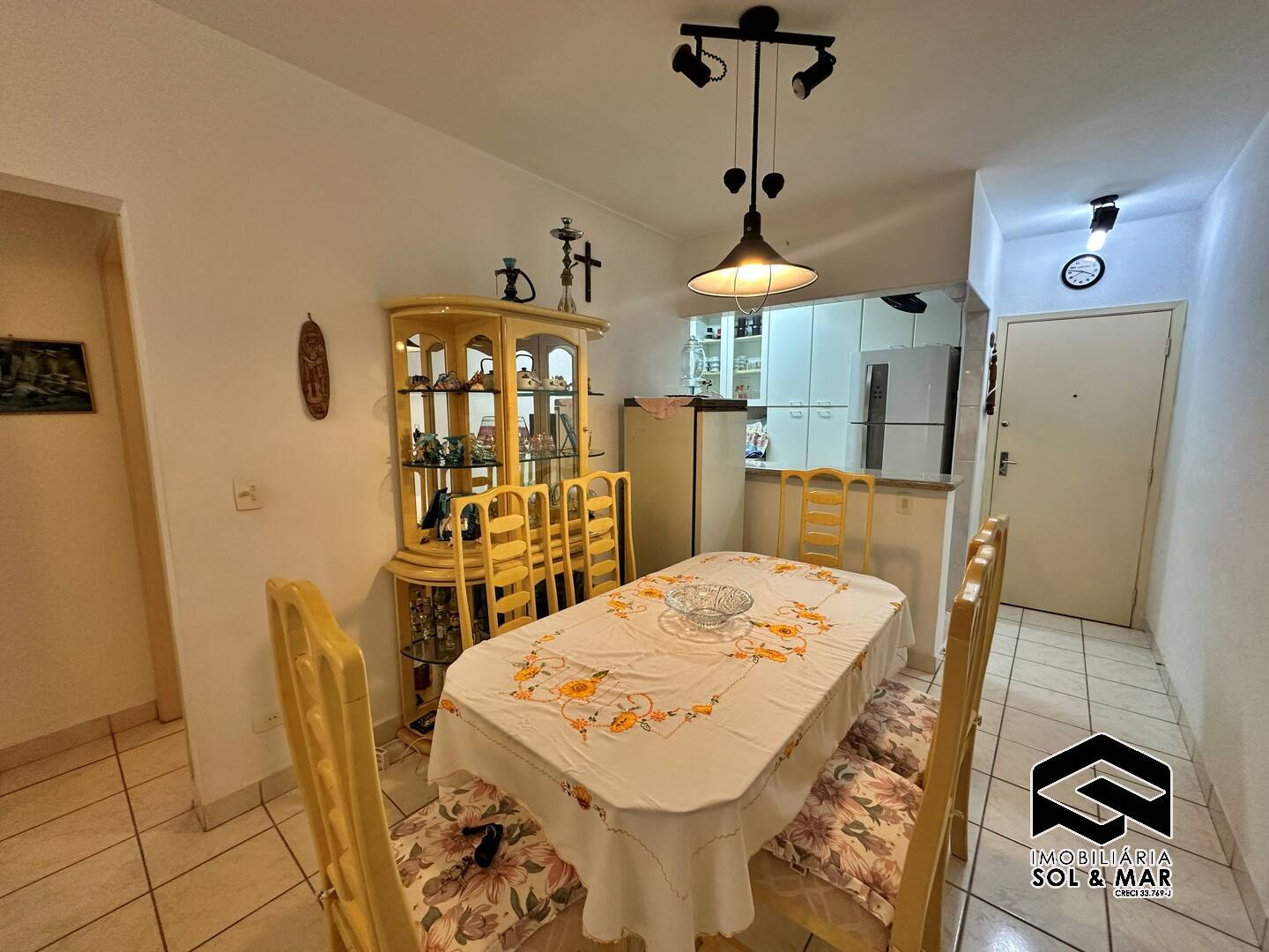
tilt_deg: -7.5
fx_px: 513
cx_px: 634
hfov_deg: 102.1
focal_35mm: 14
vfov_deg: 85.7
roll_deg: -0.2
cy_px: 476
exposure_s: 1/120
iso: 250
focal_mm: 2.22
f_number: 2.2
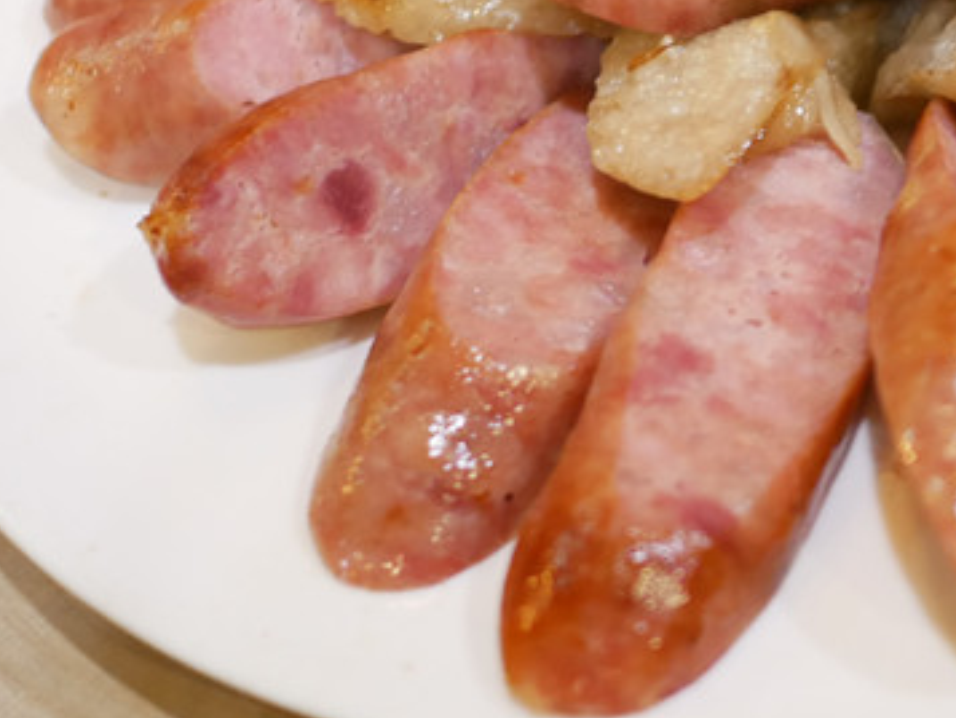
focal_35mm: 84
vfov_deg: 17.0
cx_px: 953
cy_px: -72
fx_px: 2321
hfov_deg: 22.4
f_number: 1.7
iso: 640
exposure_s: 1/60
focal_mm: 15
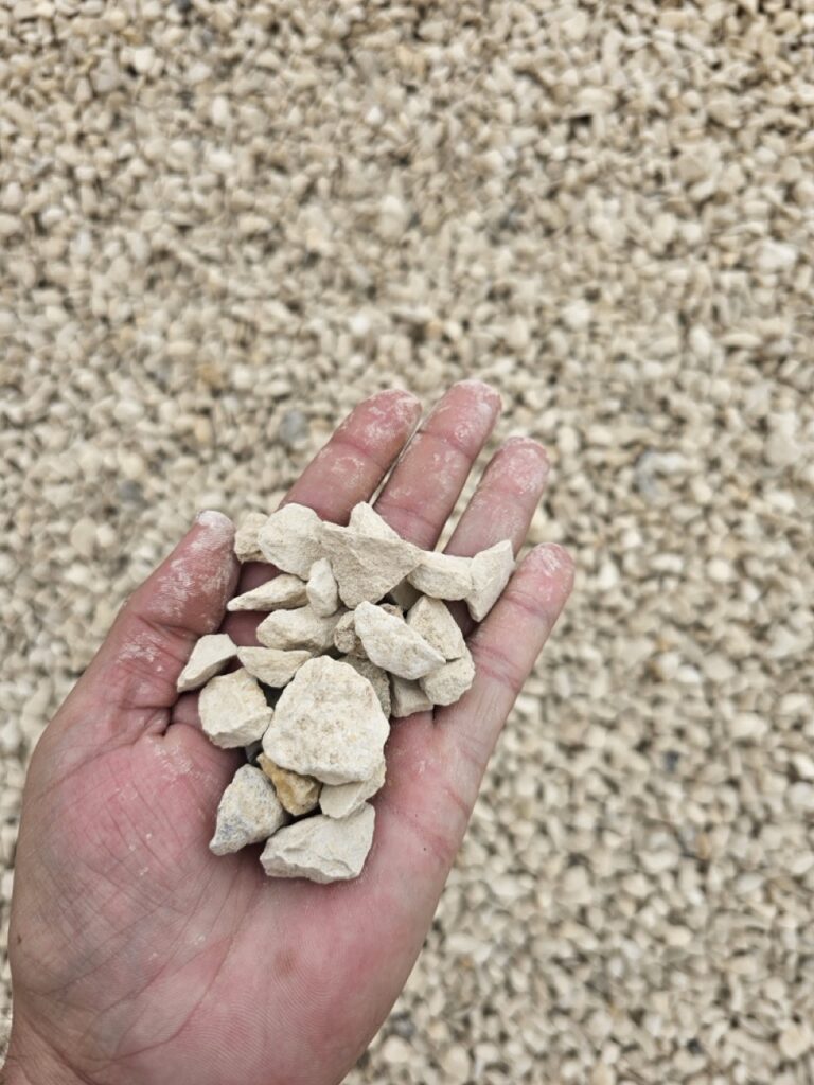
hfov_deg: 58.9
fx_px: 721
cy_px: 542
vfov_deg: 73.9
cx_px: 407
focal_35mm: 23
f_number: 1.7
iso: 10
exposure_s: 1/204
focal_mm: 6.3
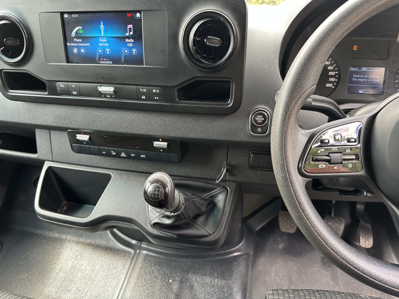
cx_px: 200
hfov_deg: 71.6
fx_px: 277
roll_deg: +2.6
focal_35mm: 24
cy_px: 150
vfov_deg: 56.8
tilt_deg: -32.9
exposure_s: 1/121
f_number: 1.78
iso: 200
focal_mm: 6.86
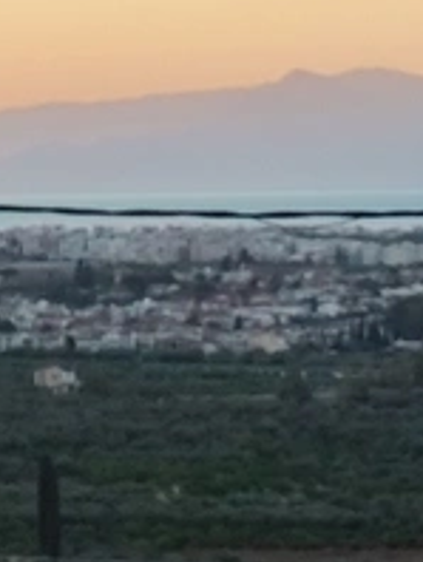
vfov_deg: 5.8
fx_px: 5593
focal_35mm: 344
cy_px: 397
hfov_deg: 4.3
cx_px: 833
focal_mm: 4.71
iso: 50
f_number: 1.79
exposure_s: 1/156
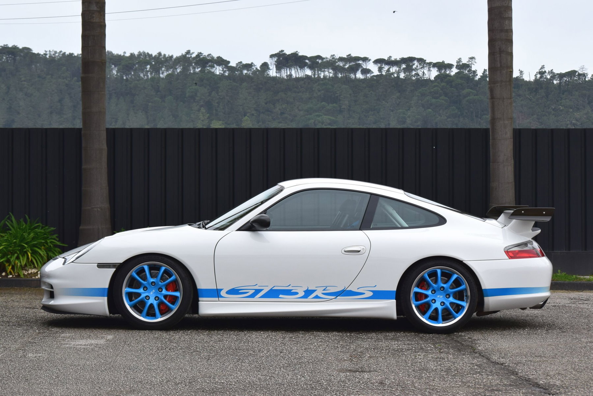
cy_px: 198
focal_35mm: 99
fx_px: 1632
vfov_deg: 13.8
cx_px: 296
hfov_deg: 20.6
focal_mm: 66
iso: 400
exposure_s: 1/250
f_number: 10
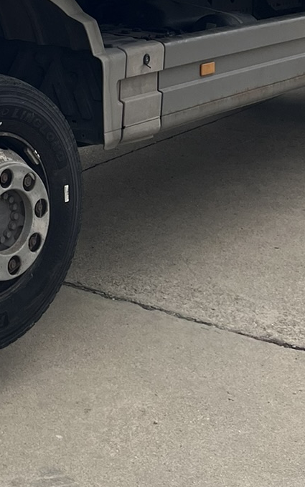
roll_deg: +1.5
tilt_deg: +3.7
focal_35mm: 83
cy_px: -170
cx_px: -210
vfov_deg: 22.0
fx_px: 1104
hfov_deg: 14.2
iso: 50
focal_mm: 5.1
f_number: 1.6
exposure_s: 1/3215
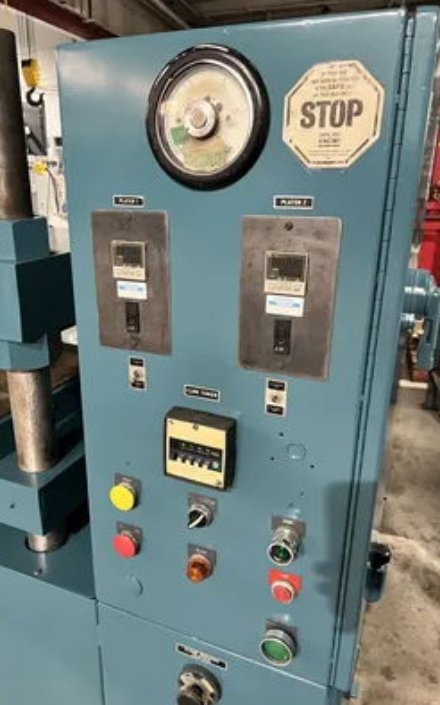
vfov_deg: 66.5
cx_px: 191
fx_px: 538
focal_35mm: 28
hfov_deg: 44.4
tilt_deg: -20.3
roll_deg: +0.0
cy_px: 354
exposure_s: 1/60
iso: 320
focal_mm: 5.7
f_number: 1.5
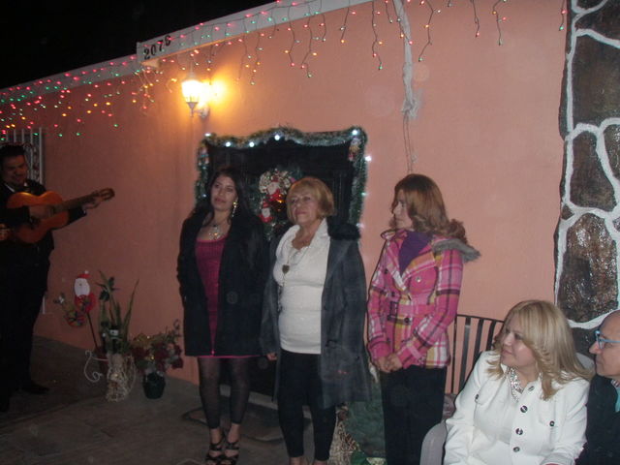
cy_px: 232
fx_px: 681
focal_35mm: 38
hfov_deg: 49.0
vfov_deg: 37.7
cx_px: 310
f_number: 3.5
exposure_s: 1/30
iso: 250
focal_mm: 6.7
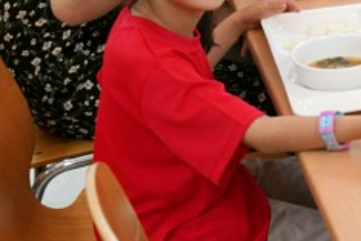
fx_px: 1344
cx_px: 661
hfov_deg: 13.6
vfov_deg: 10.1
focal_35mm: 134
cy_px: -55
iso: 1250
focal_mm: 35
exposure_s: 1/160
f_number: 4
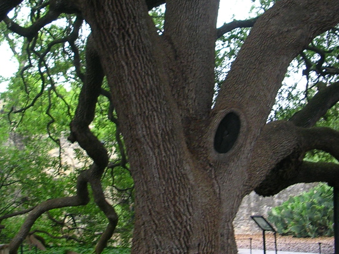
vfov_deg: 21.0
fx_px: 685
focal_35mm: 70
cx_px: 186
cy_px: 102
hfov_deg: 27.8
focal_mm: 5.8
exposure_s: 1/25.4
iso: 50
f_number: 2.8
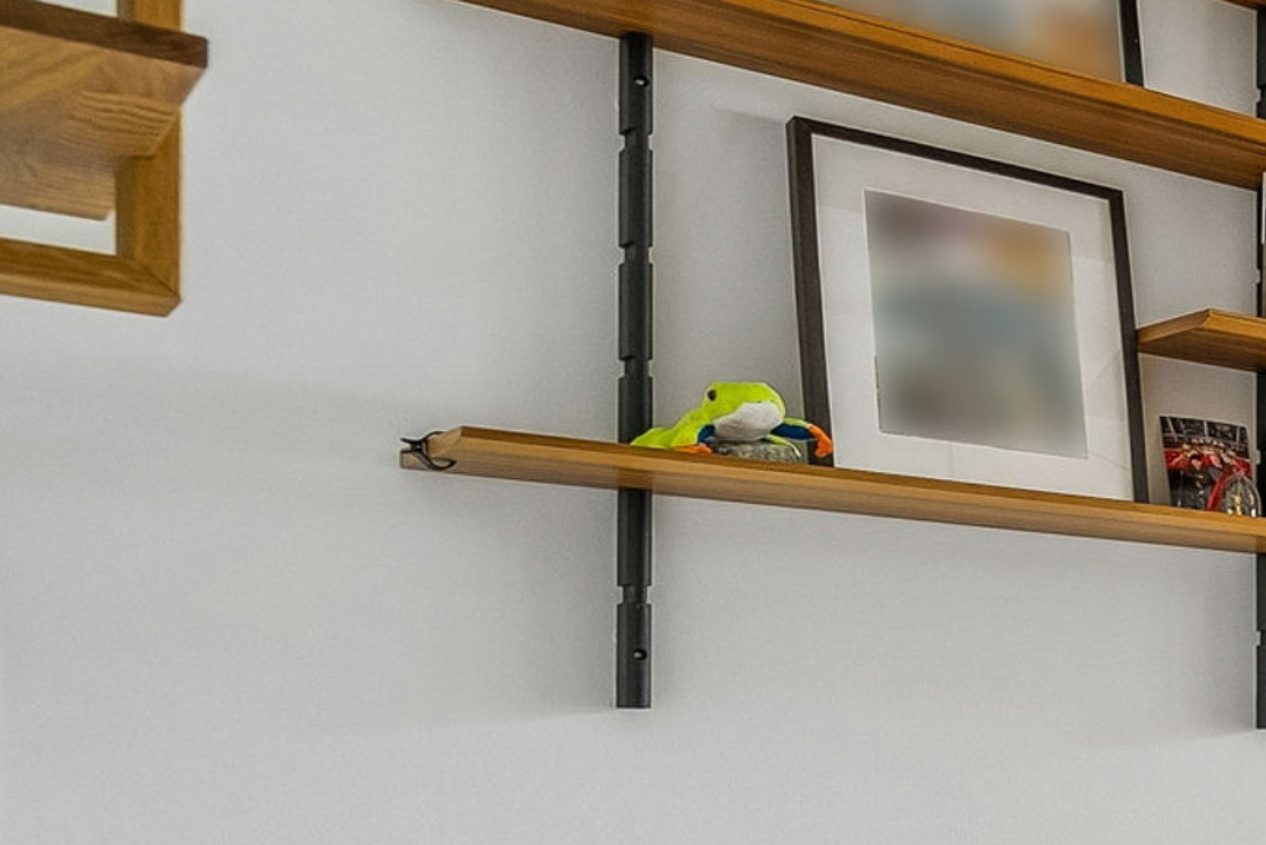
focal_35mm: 53
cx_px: 2510
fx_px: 1864
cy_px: 711
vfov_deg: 25.0
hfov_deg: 19.7
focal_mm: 12
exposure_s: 1/4
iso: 320
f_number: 5.6
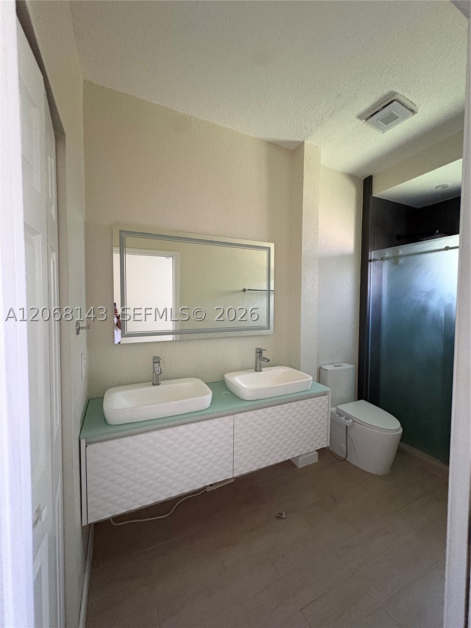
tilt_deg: -1.6
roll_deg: -0.4
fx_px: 254
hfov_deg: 85.7
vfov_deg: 102.1
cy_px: 314
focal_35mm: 14
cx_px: 236
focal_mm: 2.22
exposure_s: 1/59
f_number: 2.2
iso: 800
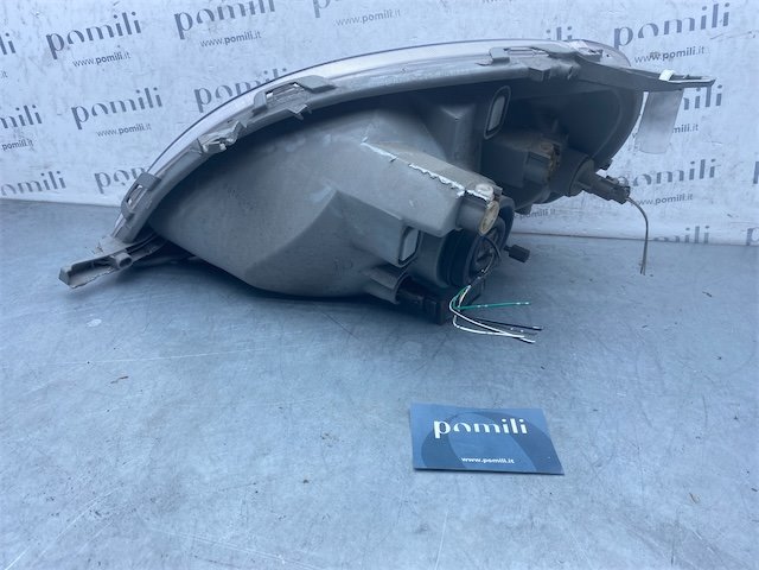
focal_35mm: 26
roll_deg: -2.6
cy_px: 285
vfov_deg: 53.1
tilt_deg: -25.8
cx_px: 380
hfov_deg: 67.3
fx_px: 570
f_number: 1.8
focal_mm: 4.25
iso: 32
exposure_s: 1/531
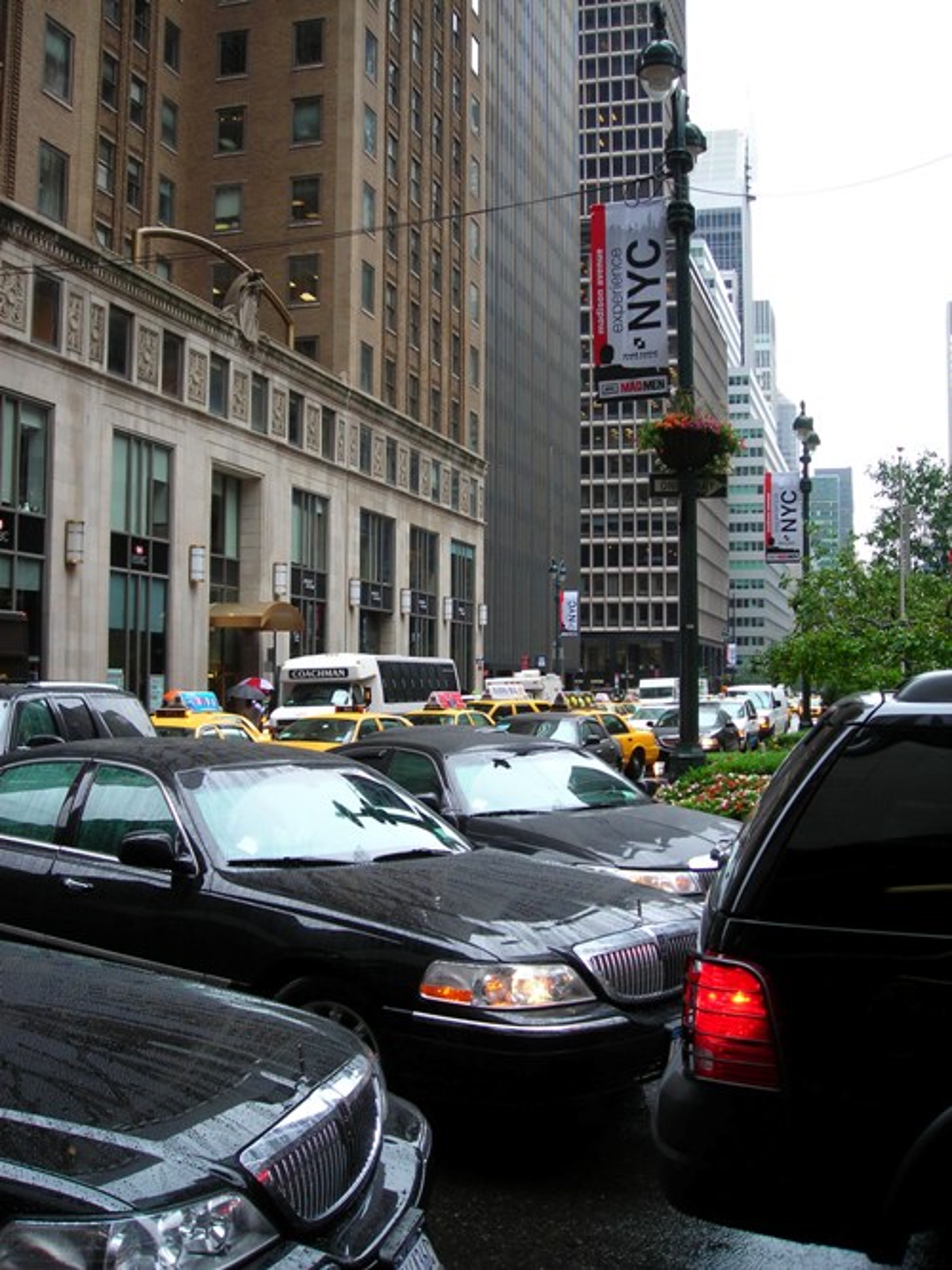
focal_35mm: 38
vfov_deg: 49.0
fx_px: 1394
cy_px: 635
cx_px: 476
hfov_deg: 37.7
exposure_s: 1/56.7
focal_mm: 6.3
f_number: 3.2
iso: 50
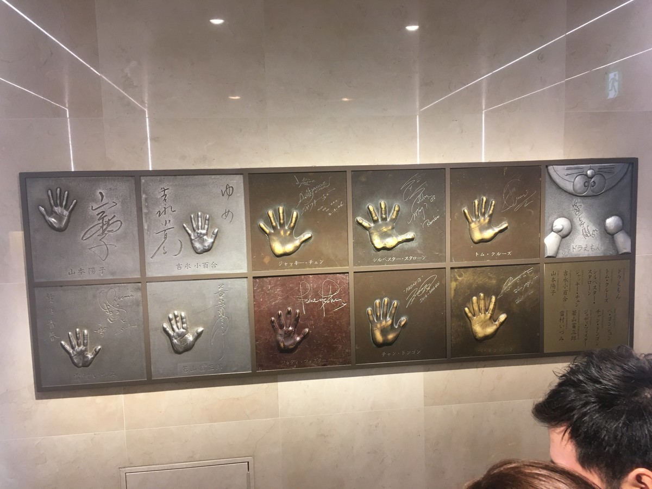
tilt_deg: -5.6
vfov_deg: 48.2
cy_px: 244
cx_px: 326
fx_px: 546
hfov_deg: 61.7
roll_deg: +0.8
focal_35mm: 29
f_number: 2.2
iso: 80
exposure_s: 1/30
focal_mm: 4.15
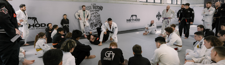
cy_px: 23
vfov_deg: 34.9
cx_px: 114
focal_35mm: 19
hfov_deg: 95.4
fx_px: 102
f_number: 2.8
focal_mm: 16
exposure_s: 1/200
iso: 320
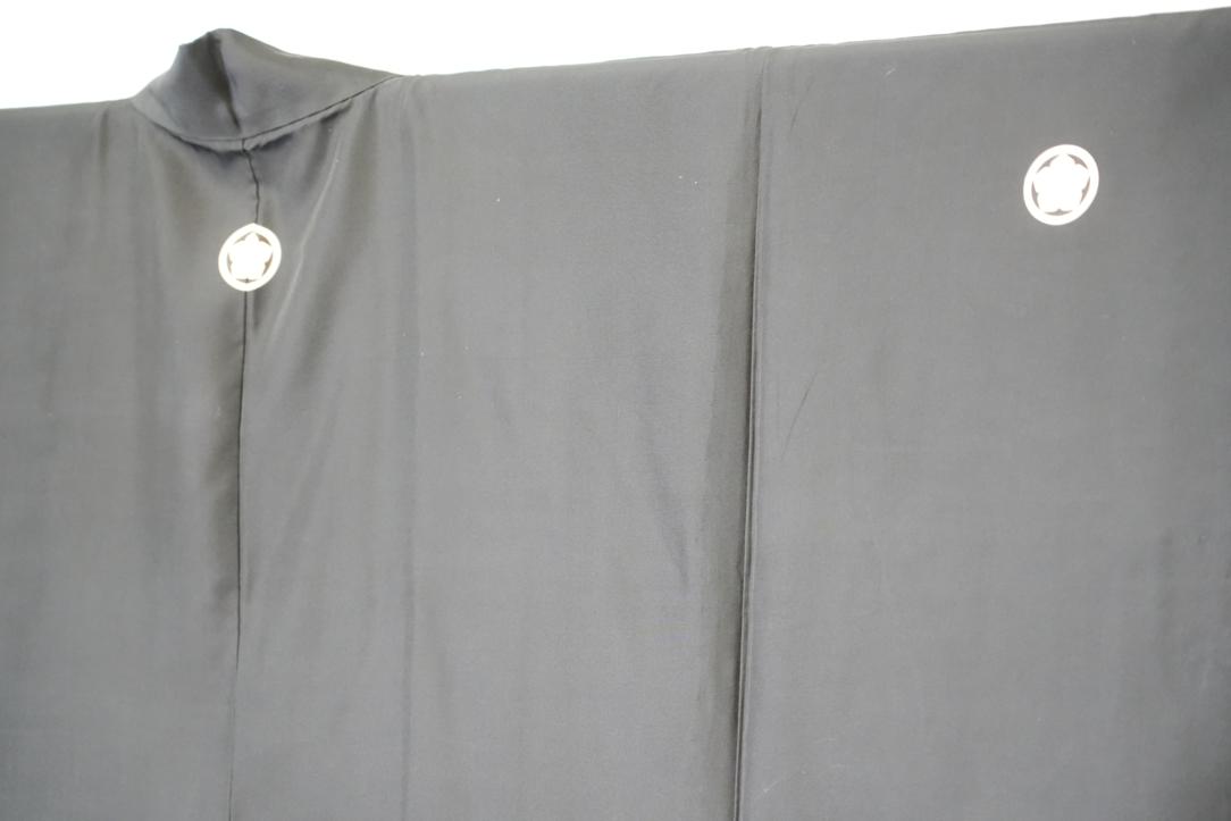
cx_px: 616
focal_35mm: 105
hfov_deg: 19.5
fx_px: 3591
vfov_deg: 13.0
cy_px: 410
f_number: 4
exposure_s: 1/125
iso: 10000
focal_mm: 105
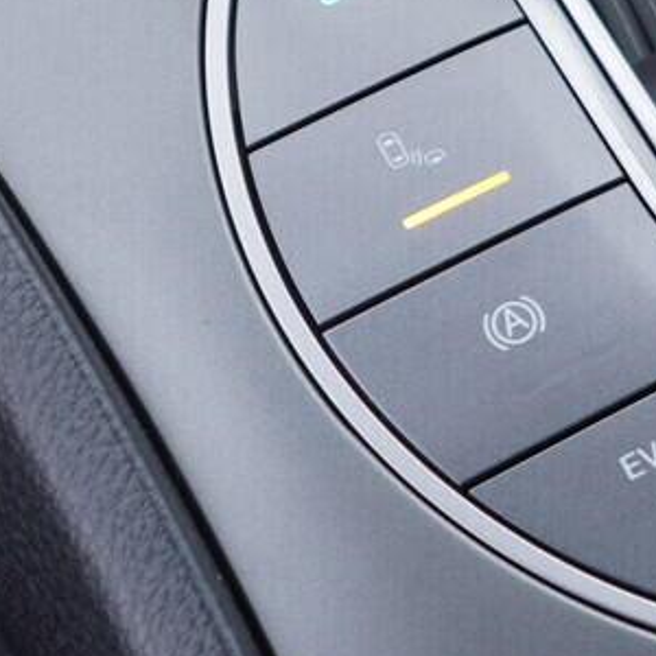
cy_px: 20
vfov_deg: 11.8
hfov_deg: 11.8
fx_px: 3152
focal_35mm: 147
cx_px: 582
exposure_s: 1/40
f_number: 2.8
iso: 125
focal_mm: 24
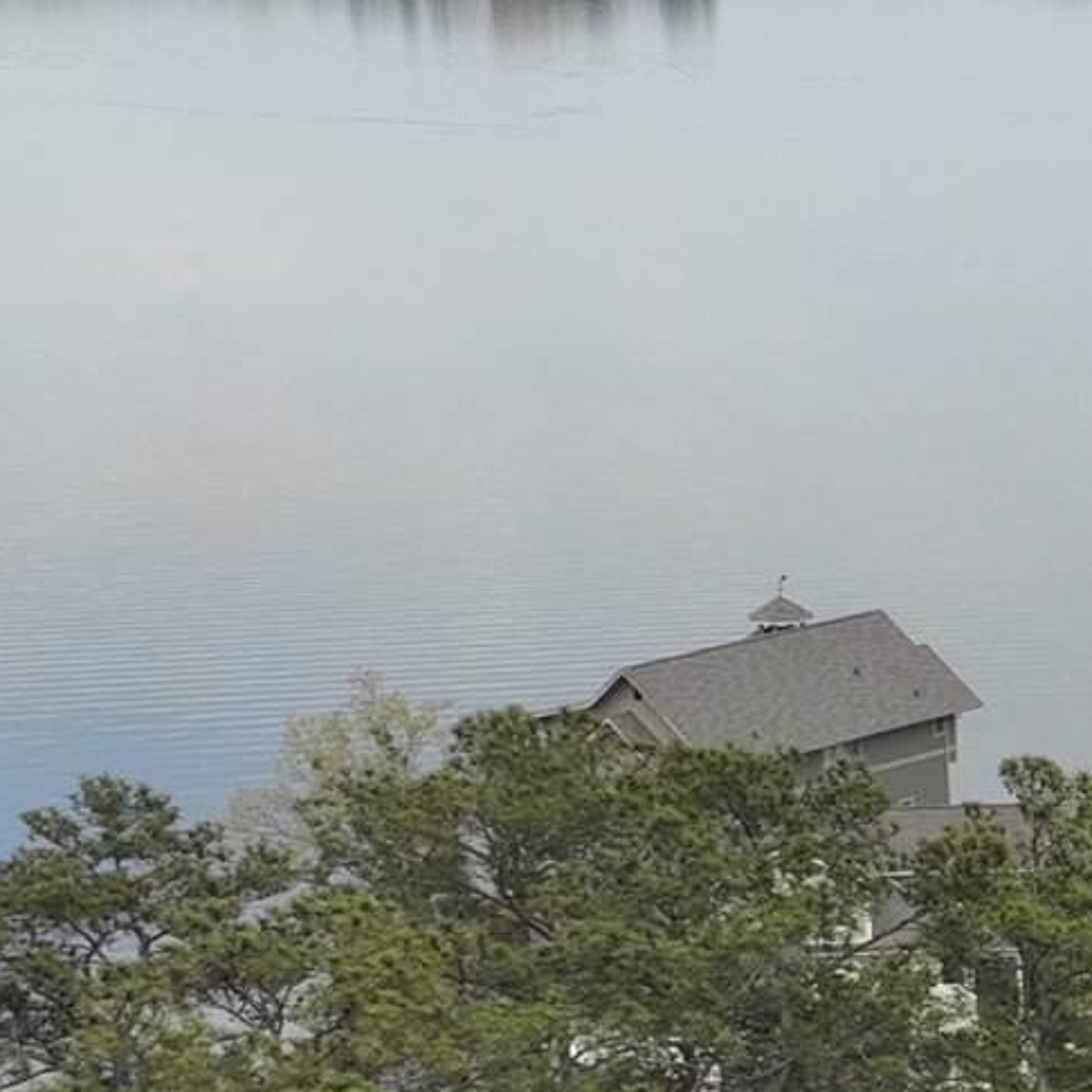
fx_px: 4783
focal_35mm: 134
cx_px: 2094
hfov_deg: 11.8
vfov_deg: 12.9
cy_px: 1073
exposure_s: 1/160
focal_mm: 12.29
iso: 110
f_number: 2.8
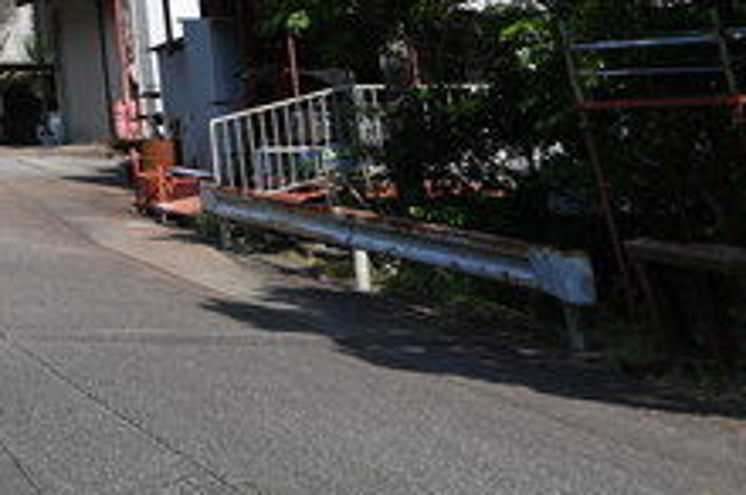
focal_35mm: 89
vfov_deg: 13.9
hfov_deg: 18.9
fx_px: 1842
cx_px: -504
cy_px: -354
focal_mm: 16
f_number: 6.3
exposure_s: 1/320
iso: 100
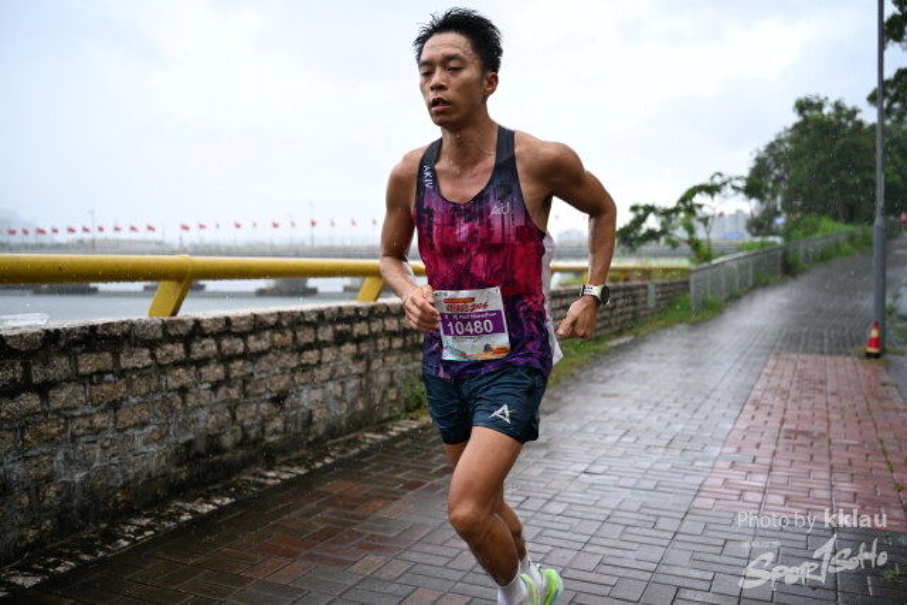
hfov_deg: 56.5
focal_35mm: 34
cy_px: 302
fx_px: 844
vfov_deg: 39.4
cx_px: 454
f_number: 2.8
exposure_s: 1/1250
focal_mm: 33.5
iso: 400
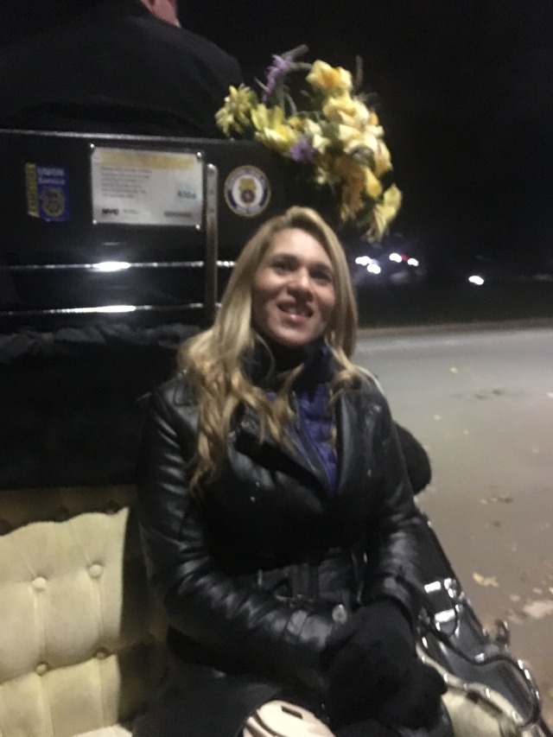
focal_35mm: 29
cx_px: 276
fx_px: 618
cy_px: 368
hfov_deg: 48.2
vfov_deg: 61.7
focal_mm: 4.15
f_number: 2.2
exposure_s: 1/15
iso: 1000
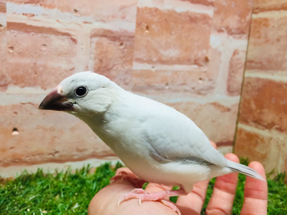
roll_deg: -4.0
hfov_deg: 61.7
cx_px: 144
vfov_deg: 48.2
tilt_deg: -11.9
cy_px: 108
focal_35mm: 29
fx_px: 240
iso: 50
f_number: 2.2
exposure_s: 1/30
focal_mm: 4.15
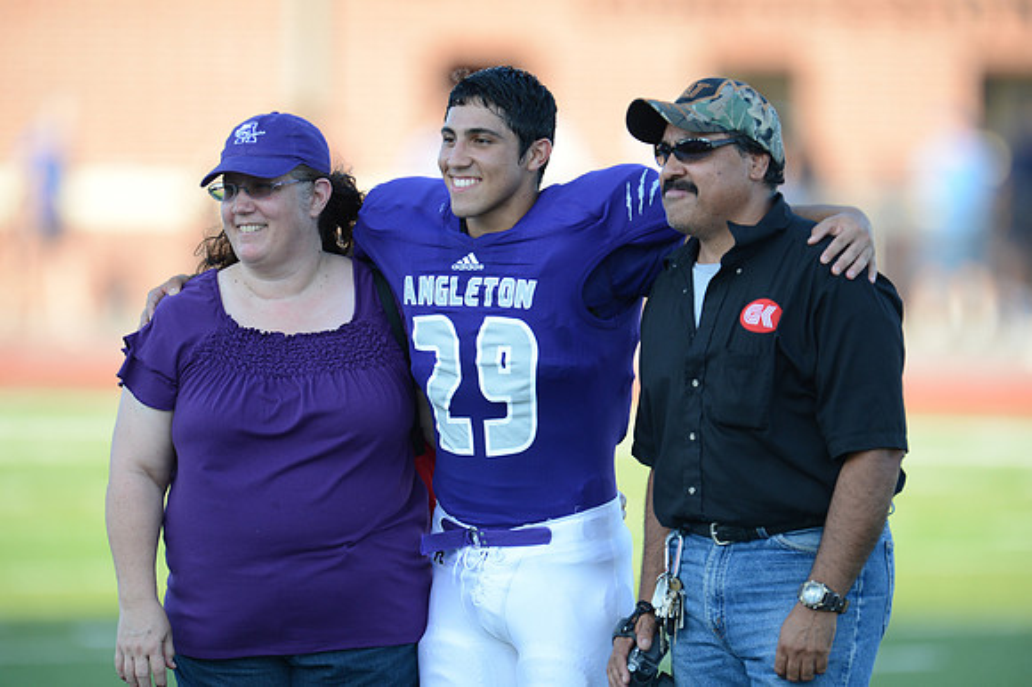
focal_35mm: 550
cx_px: 516
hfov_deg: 3.8
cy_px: 344
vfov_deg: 2.5
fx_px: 15757
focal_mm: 550
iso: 800
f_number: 4
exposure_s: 1/1000
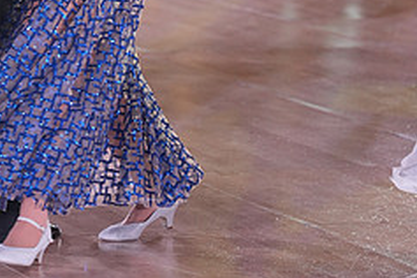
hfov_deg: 6.8
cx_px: 82
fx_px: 3509
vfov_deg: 4.5
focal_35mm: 303
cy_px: -91
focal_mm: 124
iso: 1600
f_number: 4
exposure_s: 1/400
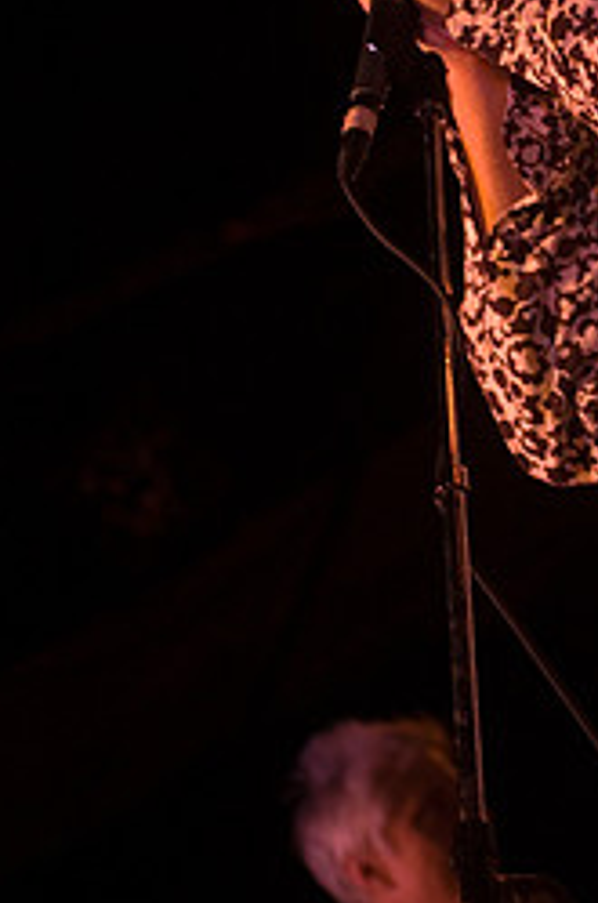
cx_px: 469
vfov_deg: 14.6
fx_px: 3528
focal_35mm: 141
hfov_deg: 9.7
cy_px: 366
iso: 800
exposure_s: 1/40
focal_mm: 52
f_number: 2.8
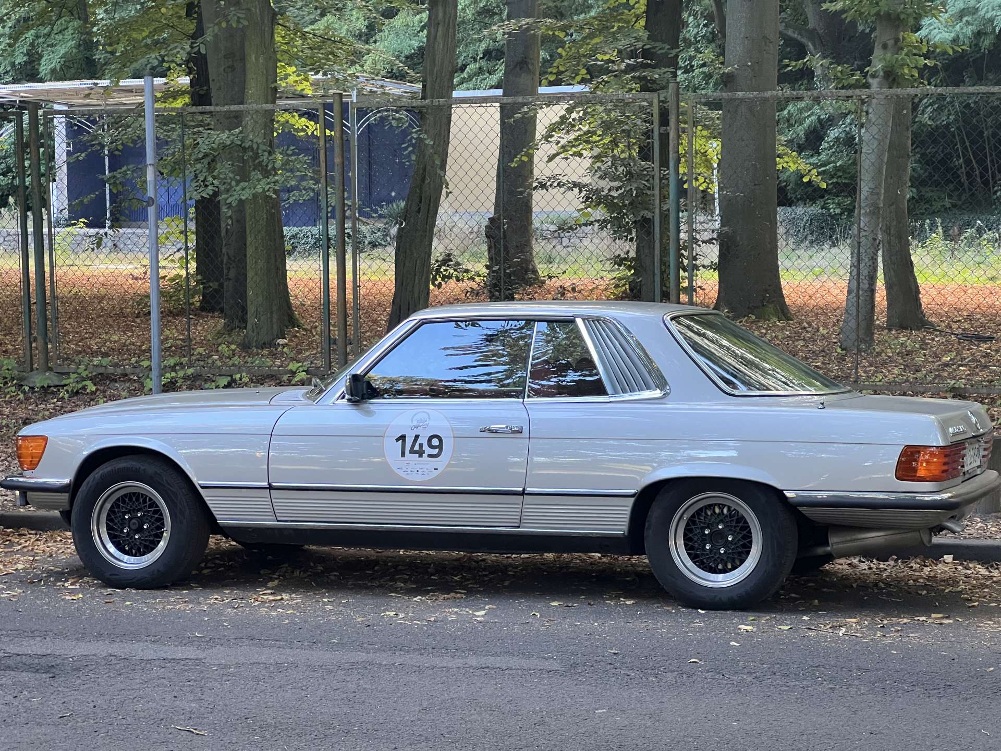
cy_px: 376
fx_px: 2227
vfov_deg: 19.1
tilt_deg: -2.7
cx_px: 500
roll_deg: +0.6
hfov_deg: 25.3
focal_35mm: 77
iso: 320
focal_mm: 9
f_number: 2.8
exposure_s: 1/60
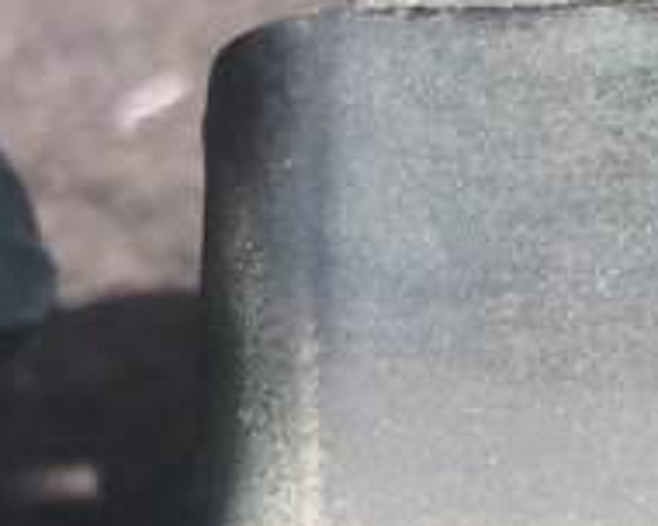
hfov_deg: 20.0
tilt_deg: -46.3
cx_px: 706
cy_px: 462
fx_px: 1792
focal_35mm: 92
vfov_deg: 16.5
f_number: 1.8
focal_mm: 3.99
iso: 20
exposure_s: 1/847
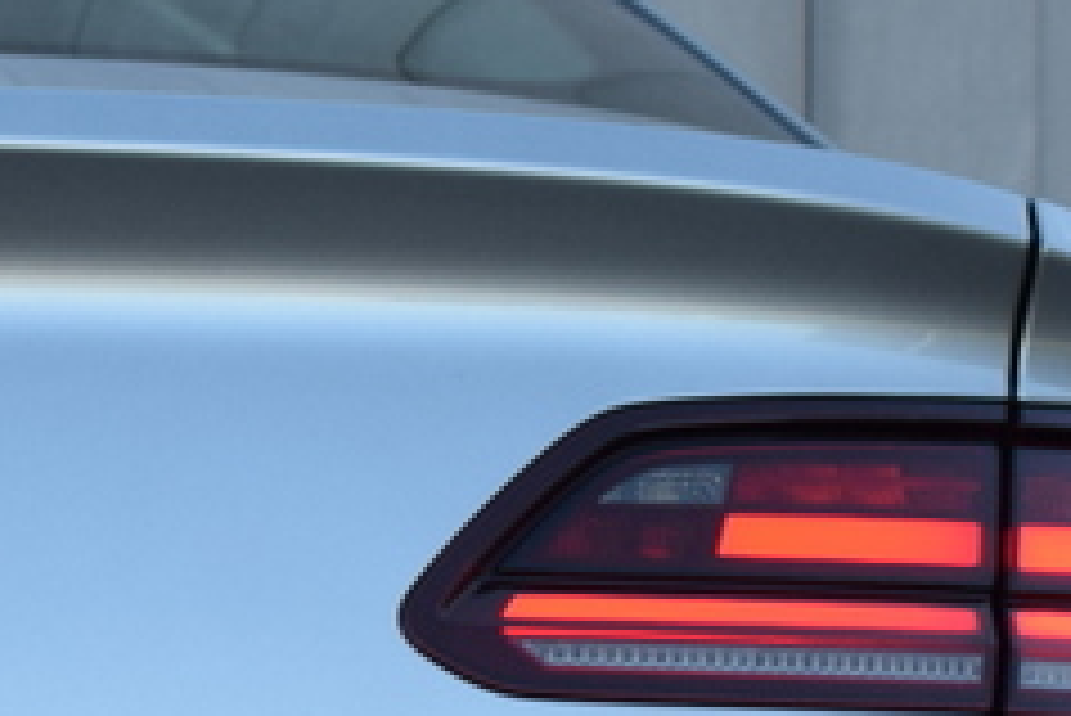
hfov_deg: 9.0
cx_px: -724
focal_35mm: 220
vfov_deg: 6.2
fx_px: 6535
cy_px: 959
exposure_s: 1/250
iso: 400
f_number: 8
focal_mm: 29
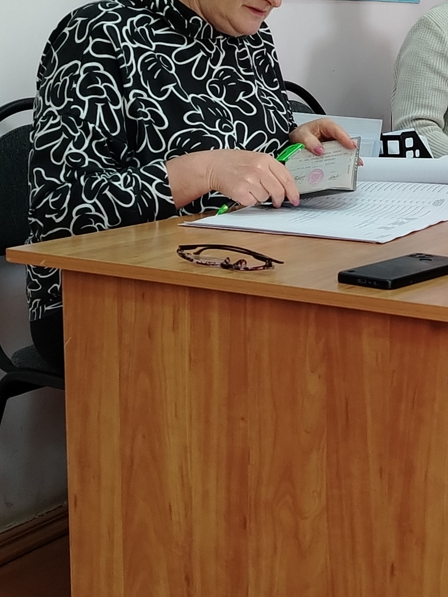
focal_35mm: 81
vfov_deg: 24.1
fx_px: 1397
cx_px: 482
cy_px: 245
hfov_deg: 17.6
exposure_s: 1/50
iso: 628
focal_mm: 5.25
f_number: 1.75
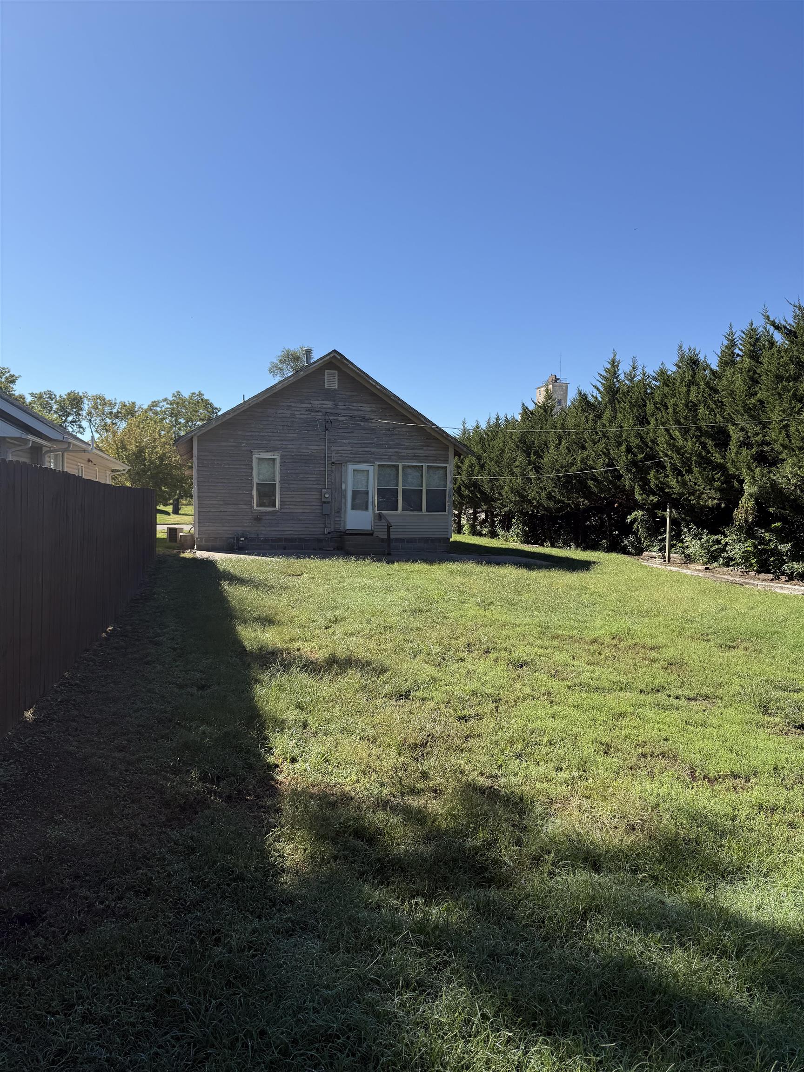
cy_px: 536
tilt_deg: -3.7
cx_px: 402
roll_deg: -1.6
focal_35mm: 24
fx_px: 743
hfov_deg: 56.8
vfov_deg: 71.6
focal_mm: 6.76
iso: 80
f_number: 1.78
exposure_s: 1/3584
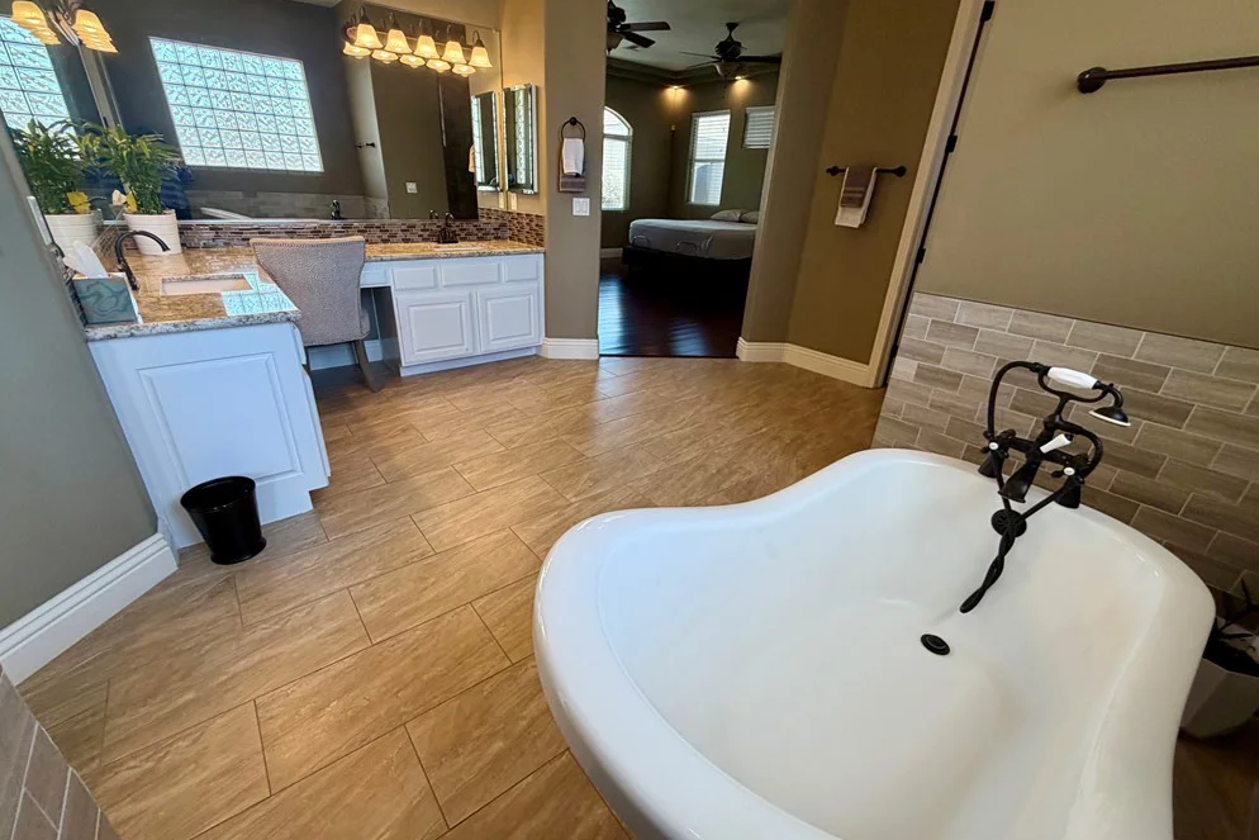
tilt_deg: -25.0
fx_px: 525
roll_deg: -2.7
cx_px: 618
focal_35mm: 15
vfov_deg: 77.3
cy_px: 433
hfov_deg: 100.4
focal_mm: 2.22
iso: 80
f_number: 2.2
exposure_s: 1/120
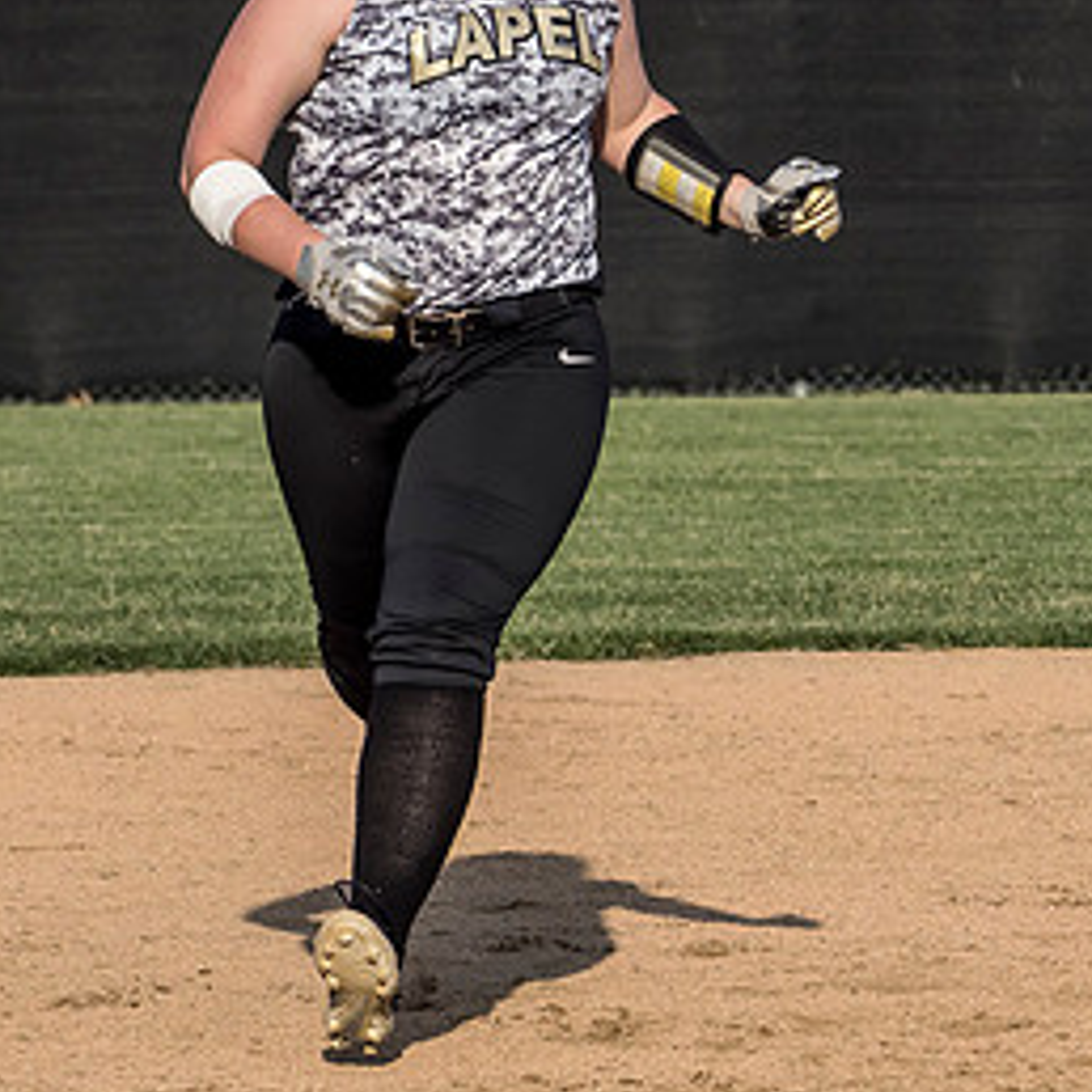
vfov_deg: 3.4
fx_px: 18666
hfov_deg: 3.4
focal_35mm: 523
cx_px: 372
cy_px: 370
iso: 400
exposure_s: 1/2000
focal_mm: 122
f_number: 6.3
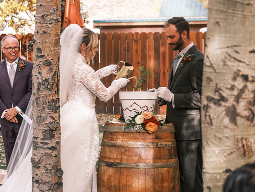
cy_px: 97
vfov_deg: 18.0
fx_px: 604
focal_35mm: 82
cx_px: 134
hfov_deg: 23.8
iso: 400
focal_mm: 50
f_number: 3.2
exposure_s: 1/500
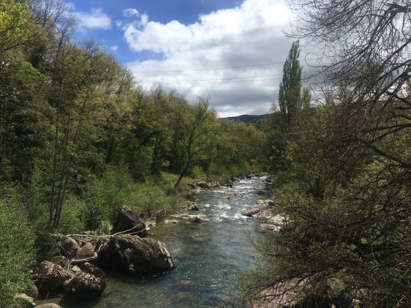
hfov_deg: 61.7
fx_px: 344
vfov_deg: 48.2
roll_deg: -2.3
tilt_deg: -1.6
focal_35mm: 29
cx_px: 206
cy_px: 154
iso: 25
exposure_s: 1/2653
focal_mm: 4.15
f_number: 2.2
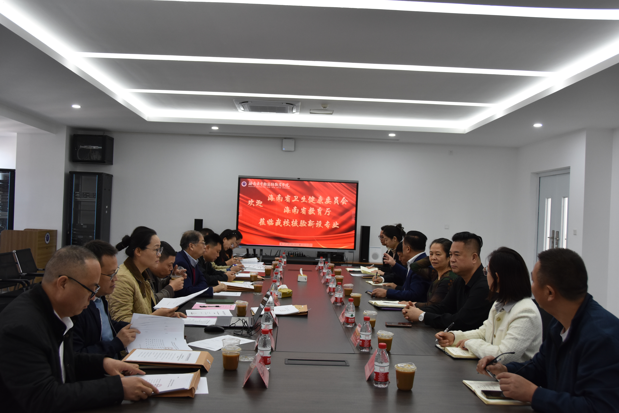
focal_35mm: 33
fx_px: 567
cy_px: 206
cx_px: 310
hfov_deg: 57.2
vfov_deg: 40.0
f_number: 5.6
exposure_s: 1/125
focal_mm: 22
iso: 800
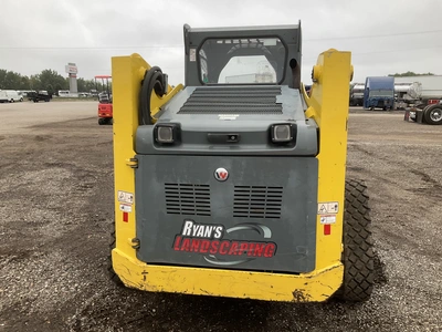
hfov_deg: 61.7
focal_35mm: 29
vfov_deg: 48.2
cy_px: 166
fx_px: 370
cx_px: 221
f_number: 1.8
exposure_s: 1/122
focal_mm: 3
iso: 32
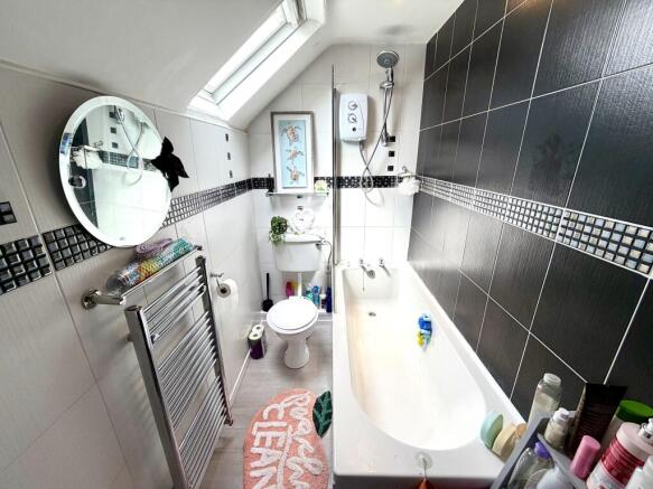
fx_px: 264
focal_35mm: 14
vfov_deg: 85.7
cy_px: 244
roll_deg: +0.0
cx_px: 326
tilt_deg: -19.2
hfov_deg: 102.1
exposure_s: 1/121
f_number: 2.2
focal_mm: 2.22
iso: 50
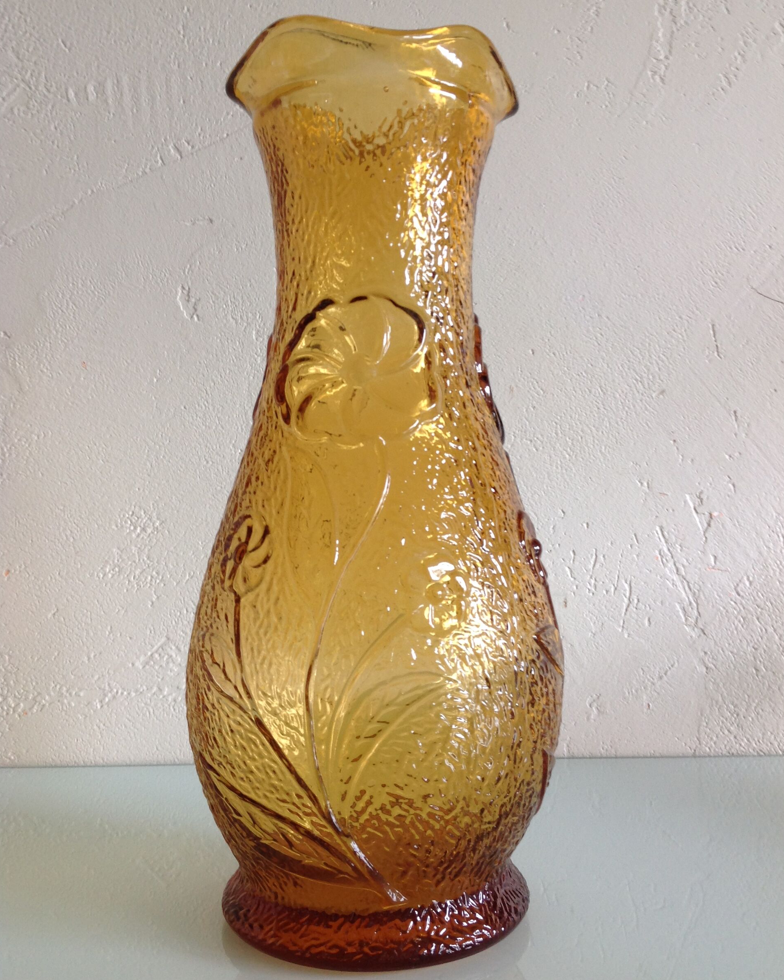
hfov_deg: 40.1
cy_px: 472
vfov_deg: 49.1
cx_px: 392
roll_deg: +2.5
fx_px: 1073
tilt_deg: +1.1
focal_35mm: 37
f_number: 2.4
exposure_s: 1/17
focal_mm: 4.28
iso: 50
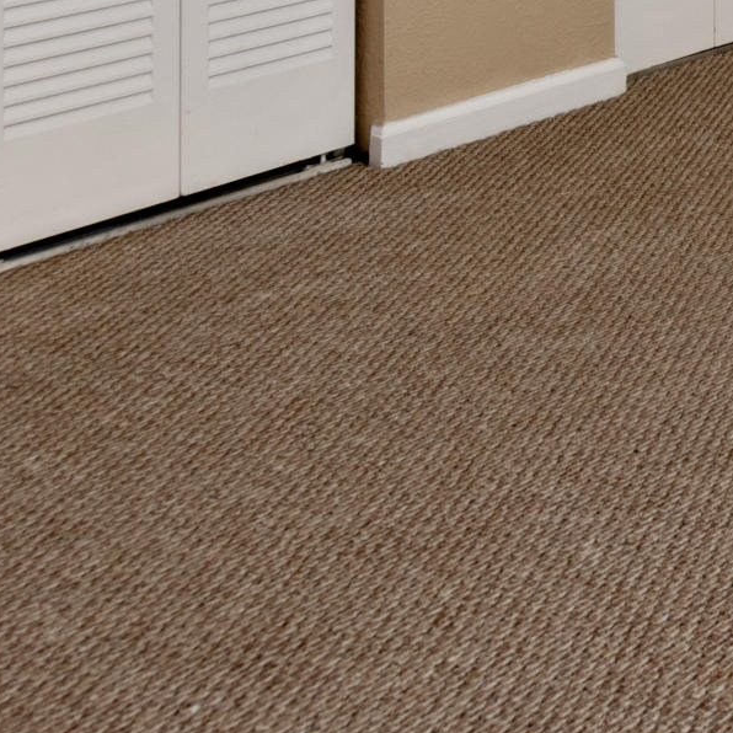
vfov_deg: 19.3
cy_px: -406
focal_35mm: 77
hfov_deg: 17.6
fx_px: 1845
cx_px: 1366
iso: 200
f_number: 8
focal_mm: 12
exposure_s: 1
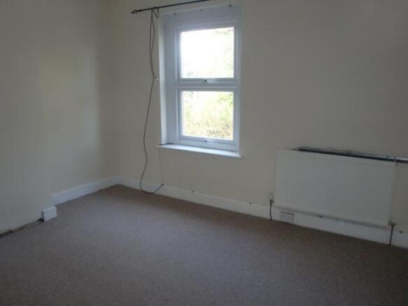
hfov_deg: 63.5
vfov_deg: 49.7
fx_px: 330
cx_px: 204
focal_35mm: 28
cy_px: 153
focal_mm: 4.65
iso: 200
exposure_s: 1/60
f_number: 2.6
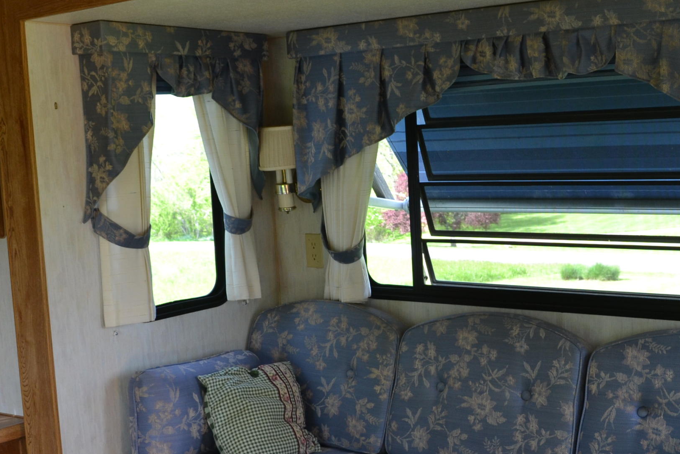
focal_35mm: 50
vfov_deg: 26.9
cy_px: 298
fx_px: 944
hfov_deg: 39.5
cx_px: 400
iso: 400
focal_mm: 18
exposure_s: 1/60
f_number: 4
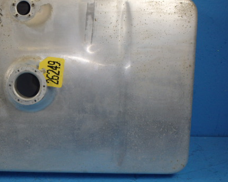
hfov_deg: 43.8
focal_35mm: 41
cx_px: 67
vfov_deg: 36.4
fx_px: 276
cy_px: 83
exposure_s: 1/60
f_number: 3.9
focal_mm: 5
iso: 200
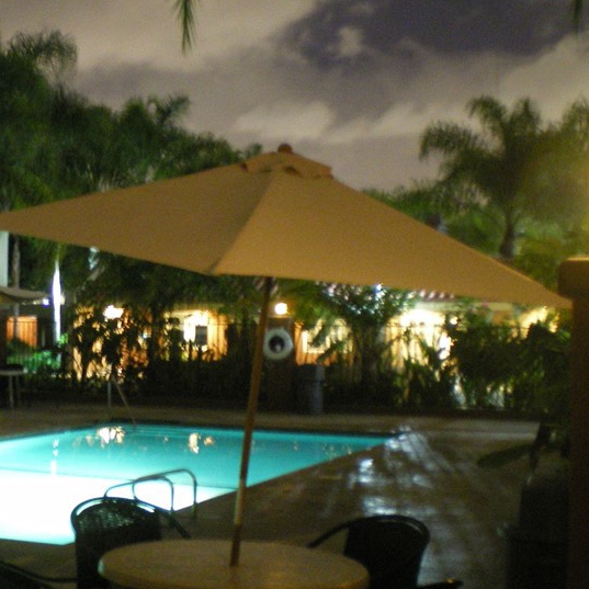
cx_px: 50
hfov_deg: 26.0
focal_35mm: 64
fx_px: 1232
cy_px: 284
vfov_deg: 26.9
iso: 400
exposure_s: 3
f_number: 3.1
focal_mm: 6.3
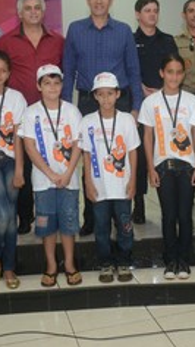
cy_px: 138
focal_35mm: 60
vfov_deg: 34.8
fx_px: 551
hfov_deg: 19.9
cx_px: 157
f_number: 3.5
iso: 1600
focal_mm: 20
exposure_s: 1/125
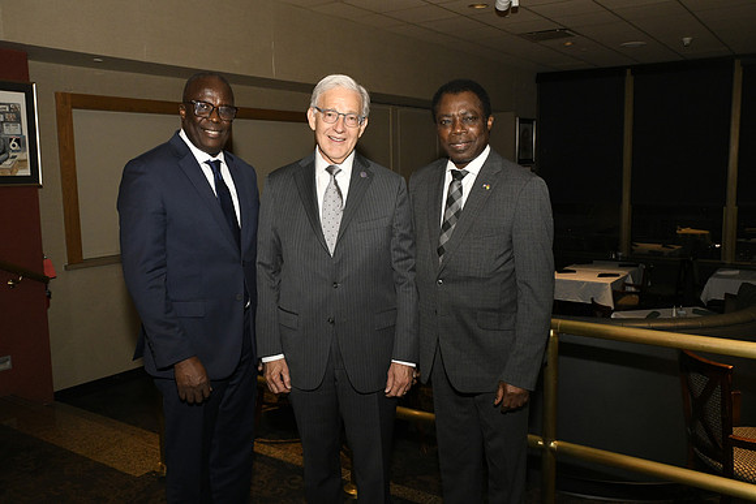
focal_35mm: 32
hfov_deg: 58.7
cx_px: 378
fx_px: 672
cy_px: 252
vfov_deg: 41.1
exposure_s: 1/60
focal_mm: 32
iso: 6400
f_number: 11
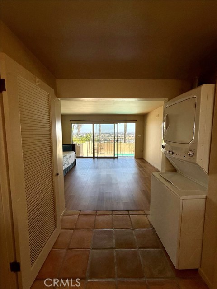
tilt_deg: -5.3
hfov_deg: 85.7
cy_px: 144
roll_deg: +0.2
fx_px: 117
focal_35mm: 14
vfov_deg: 102.1
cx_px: 108
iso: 64
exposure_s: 1/342
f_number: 2.2
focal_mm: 2.22
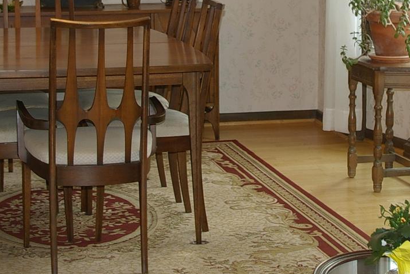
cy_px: 36
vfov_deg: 12.2
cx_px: 275
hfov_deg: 18.2
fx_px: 1276
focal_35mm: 112
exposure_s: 1/45
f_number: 4
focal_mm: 26
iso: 200
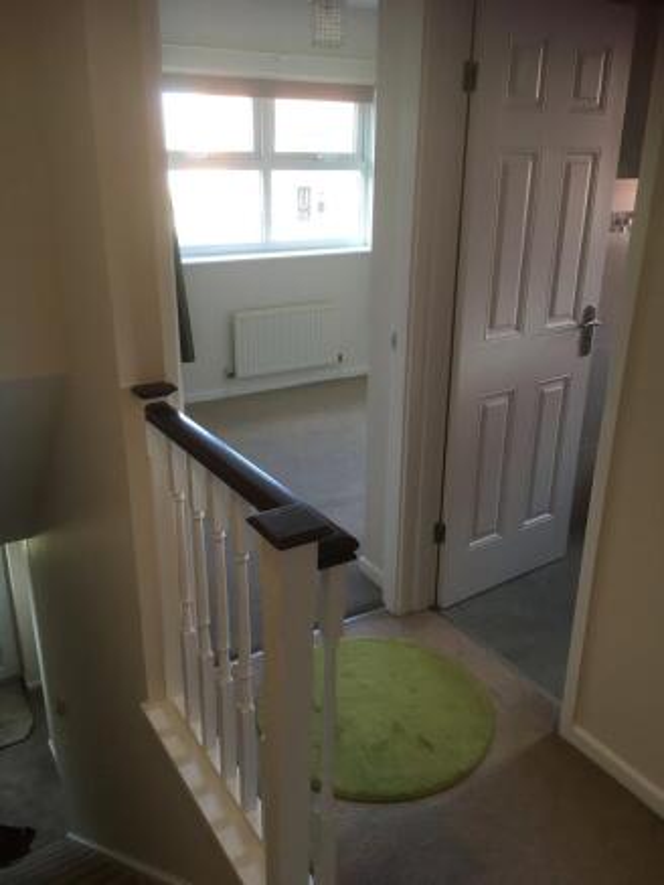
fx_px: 741
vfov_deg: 61.6
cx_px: 332
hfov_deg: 48.2
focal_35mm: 29
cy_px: 442
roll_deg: +0.8
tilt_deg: -21.9
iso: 40
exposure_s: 1/33
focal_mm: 4.15
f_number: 2.2
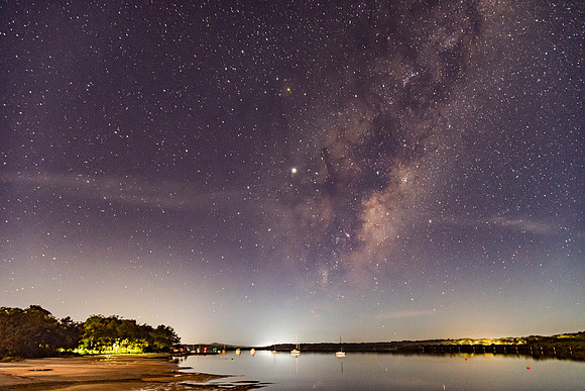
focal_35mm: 25
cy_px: 196
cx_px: 292
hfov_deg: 71.6
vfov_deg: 51.4
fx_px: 406
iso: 1600
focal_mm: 16
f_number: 2.8
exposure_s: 20
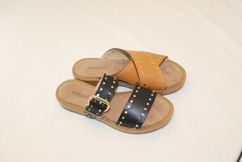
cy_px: 81
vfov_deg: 30.9
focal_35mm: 44
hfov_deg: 44.9
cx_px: 121
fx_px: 293
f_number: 5.6
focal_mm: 29
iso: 1600
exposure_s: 1/125
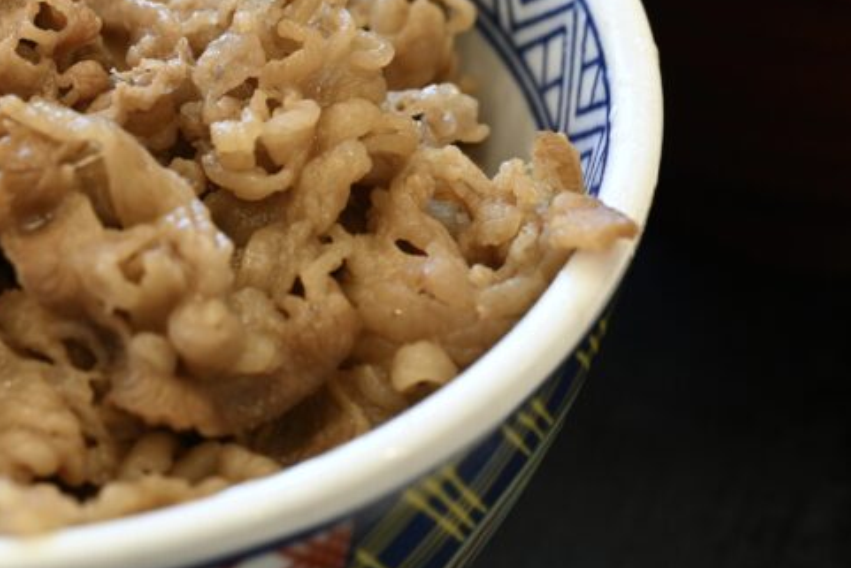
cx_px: 67
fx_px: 3145
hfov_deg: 15.2
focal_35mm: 133
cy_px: 169
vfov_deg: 10.3
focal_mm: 50
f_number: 5.6
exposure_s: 1/40
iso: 400
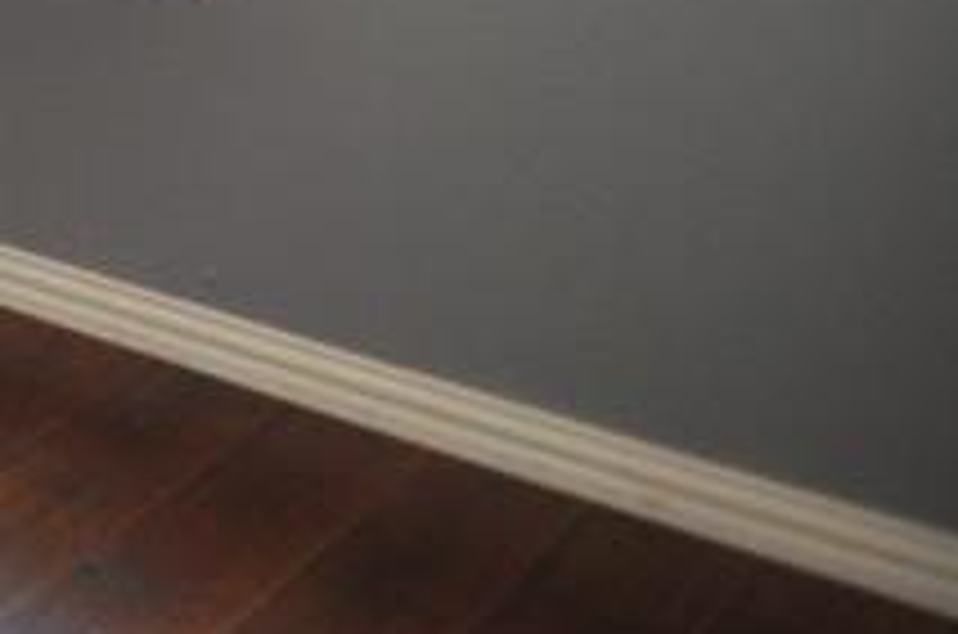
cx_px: -1295
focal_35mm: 79
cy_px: -697
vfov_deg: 14.0
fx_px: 2108
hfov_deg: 15.3
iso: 400
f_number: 2.8
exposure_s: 1/125
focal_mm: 11
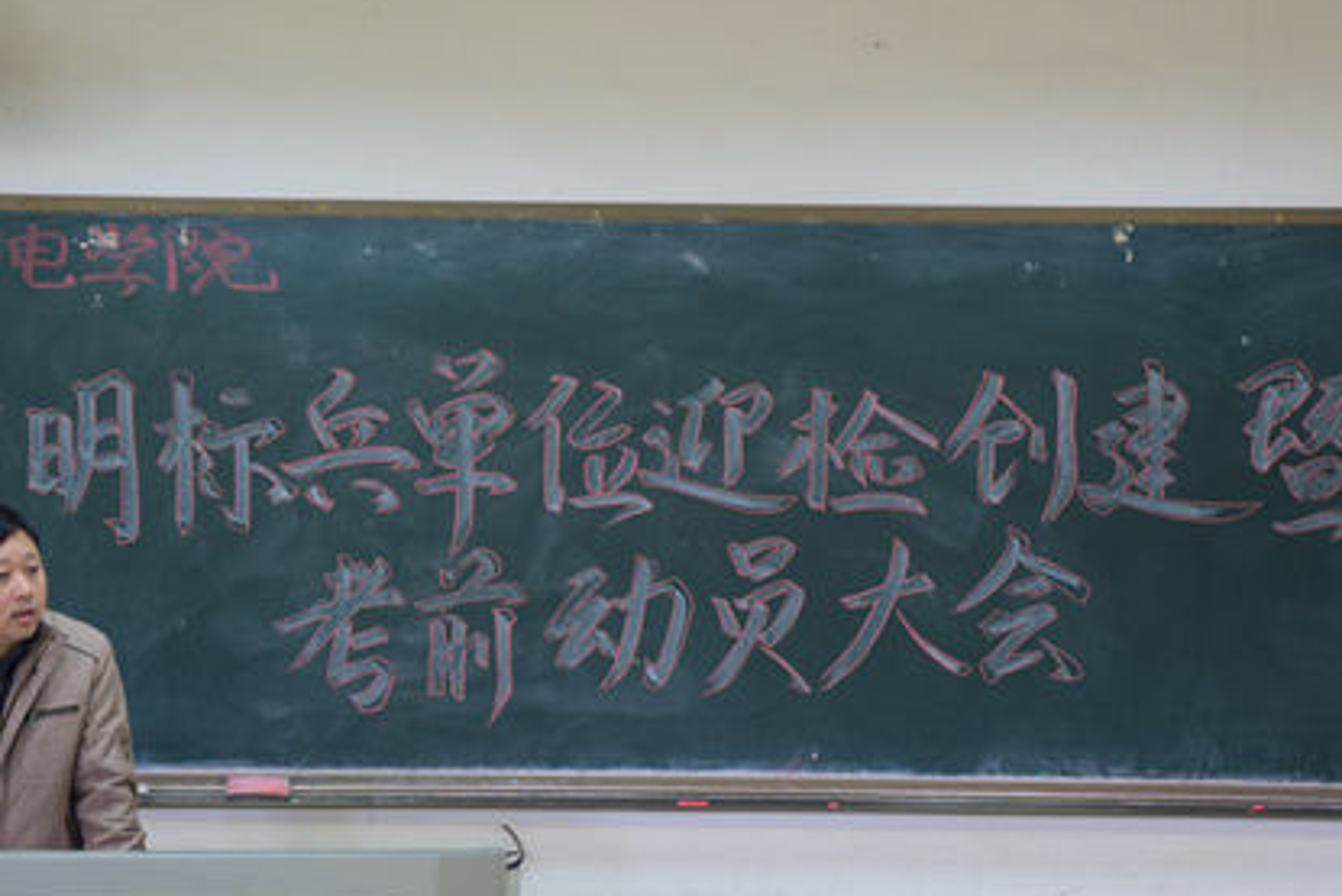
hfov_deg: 12.6
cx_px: 556
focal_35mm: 163
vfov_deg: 8.4
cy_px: 391
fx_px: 6068
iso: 800
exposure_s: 1/25
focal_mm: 75
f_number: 5.3
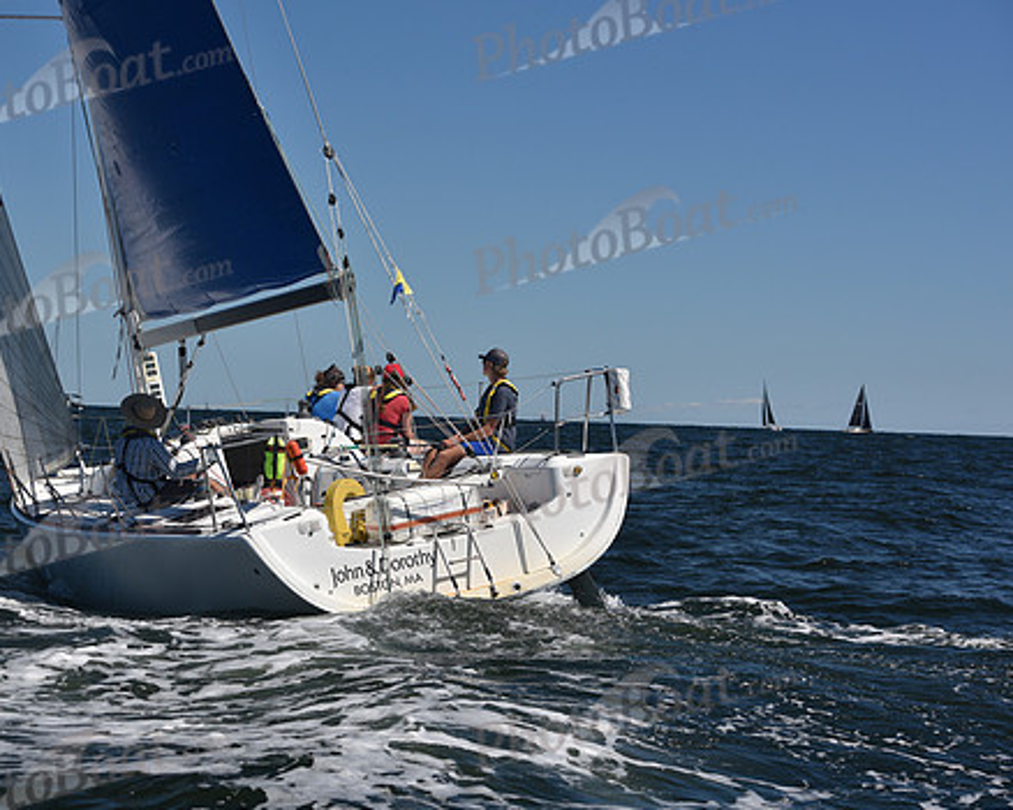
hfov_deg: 21.9
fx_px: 2607
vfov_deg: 17.6
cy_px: 388
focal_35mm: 87
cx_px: 354
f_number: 6.3
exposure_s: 1/800
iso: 200
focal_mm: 70
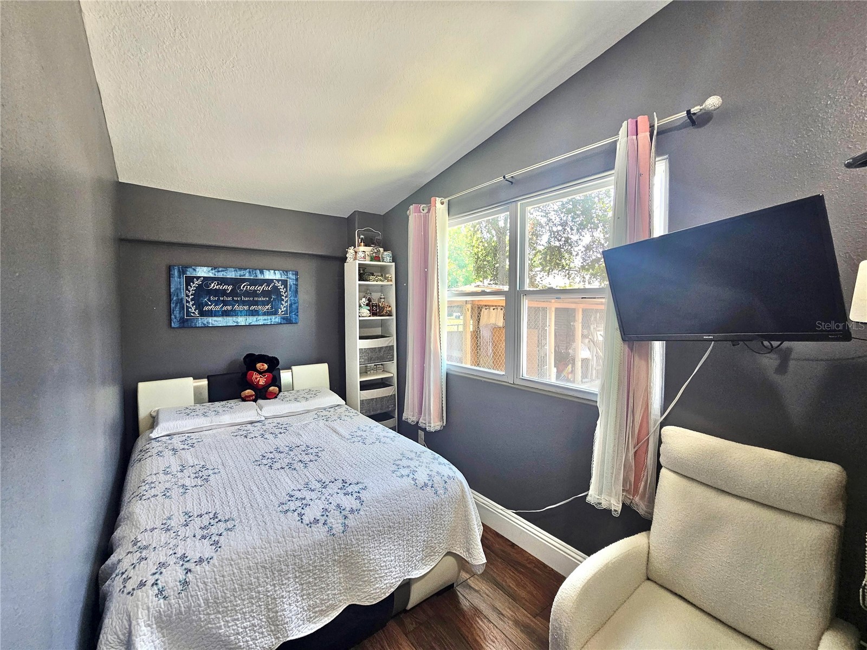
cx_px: 434
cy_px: 325
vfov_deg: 89.9
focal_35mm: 13
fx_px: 326
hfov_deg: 106.2
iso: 160
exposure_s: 1/60
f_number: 2.2
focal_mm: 2.2
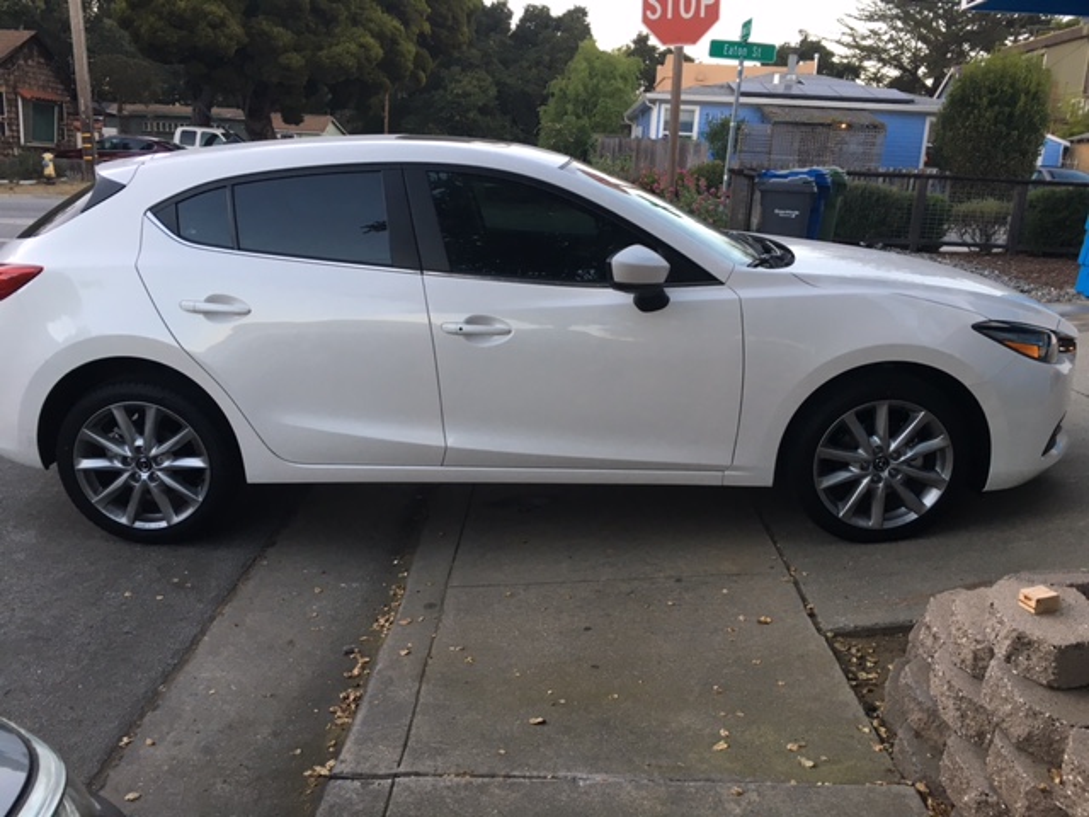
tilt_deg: -13.4
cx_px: 544
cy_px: 408
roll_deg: -3.1
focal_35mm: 29
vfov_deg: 48.2
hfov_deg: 61.7
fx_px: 912
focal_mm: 4.15
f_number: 2.2
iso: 25
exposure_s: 1/30
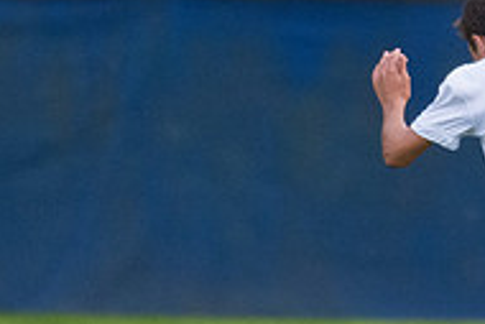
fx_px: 27139
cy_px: 120
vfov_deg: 0.7
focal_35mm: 2013
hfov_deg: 1.0
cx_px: 717
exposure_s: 1/2000
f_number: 5.6
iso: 3200
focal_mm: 440
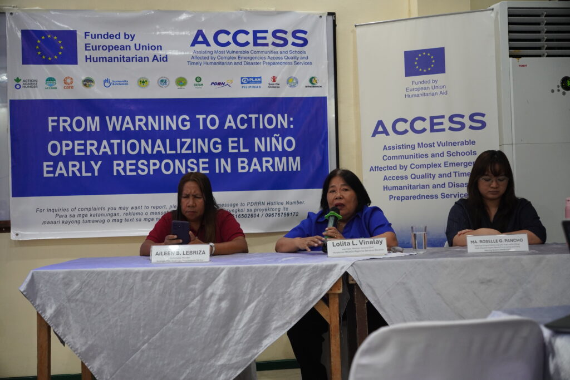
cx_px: 285
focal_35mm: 45
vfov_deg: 30.2
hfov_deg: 44.0
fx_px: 705
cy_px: 190
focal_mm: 29.7
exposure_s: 1/160
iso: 1000
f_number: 2.8
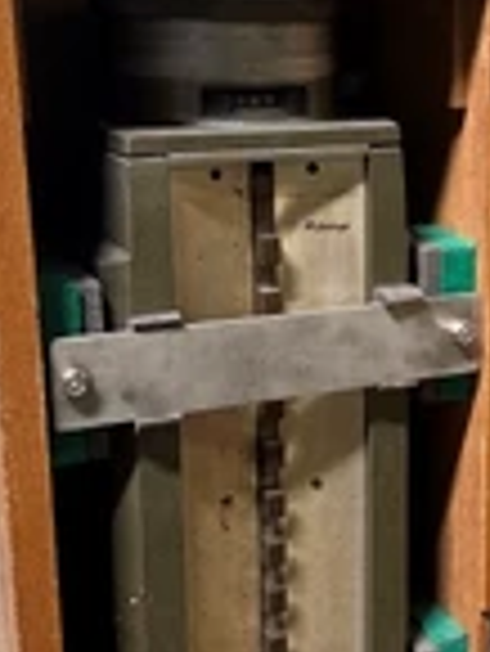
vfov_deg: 29.4
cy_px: 310
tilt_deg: -15.5
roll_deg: -1.4
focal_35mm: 66
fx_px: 1244
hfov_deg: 21.7
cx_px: 450
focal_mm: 6.86
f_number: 1.78
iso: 200
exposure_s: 1/60
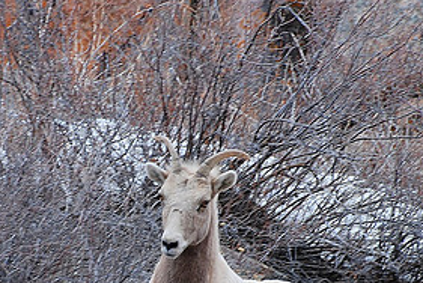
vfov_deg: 1.8
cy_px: 266
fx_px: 9092
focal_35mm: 773
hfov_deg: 2.7
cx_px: 134
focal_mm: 250
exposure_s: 1/250
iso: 400
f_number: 5.6
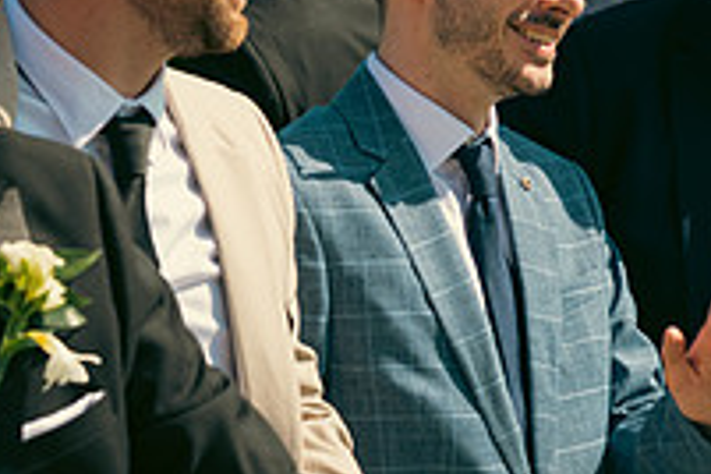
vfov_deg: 7.7
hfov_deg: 11.5
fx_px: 3535
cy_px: 150
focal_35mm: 179
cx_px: 265
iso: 125
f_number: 6.3
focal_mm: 62
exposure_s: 1/400
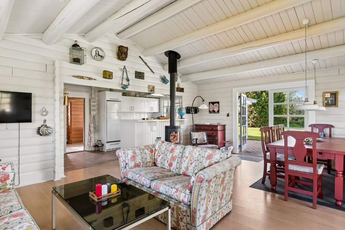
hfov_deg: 81.2
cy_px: 115
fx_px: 201
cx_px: 172
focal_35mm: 21
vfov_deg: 59.5
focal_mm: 14
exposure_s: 1/15
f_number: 8
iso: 200
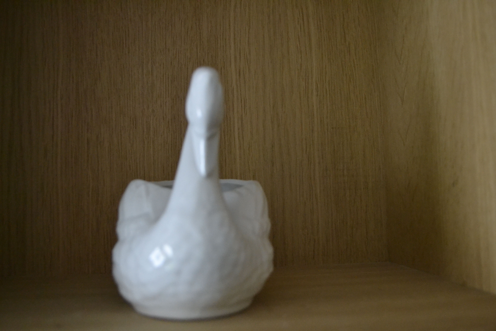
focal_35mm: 36
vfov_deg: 36.9
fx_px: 496
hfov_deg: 53.1
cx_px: 248
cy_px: 166
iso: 2800
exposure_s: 1/60
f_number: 4
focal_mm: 24
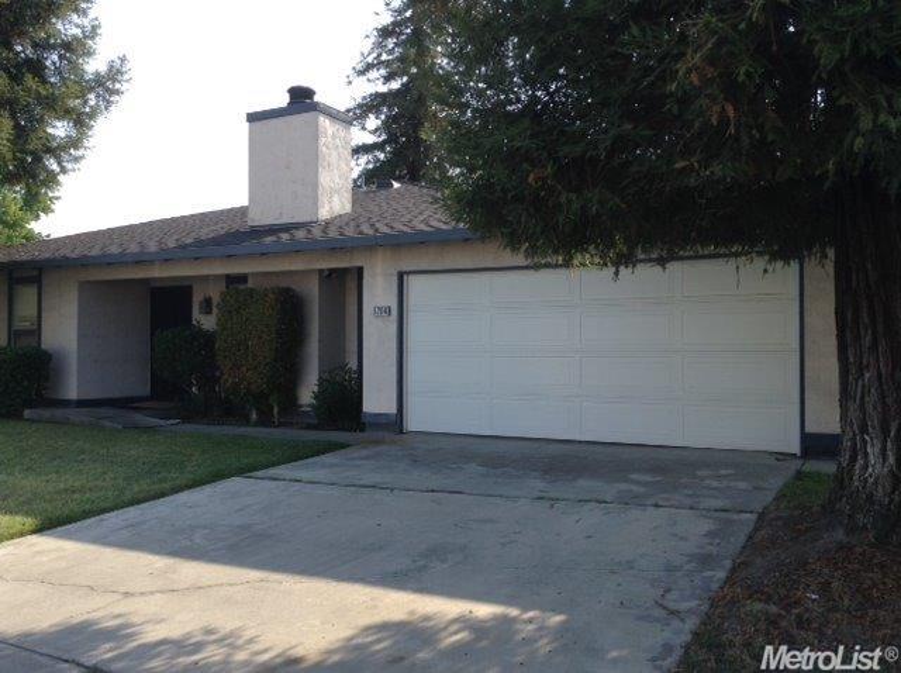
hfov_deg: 55.4
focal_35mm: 33
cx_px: 450
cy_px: 336
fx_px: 858
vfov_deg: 42.8
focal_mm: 3.3
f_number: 2.4
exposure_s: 1/384
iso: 32
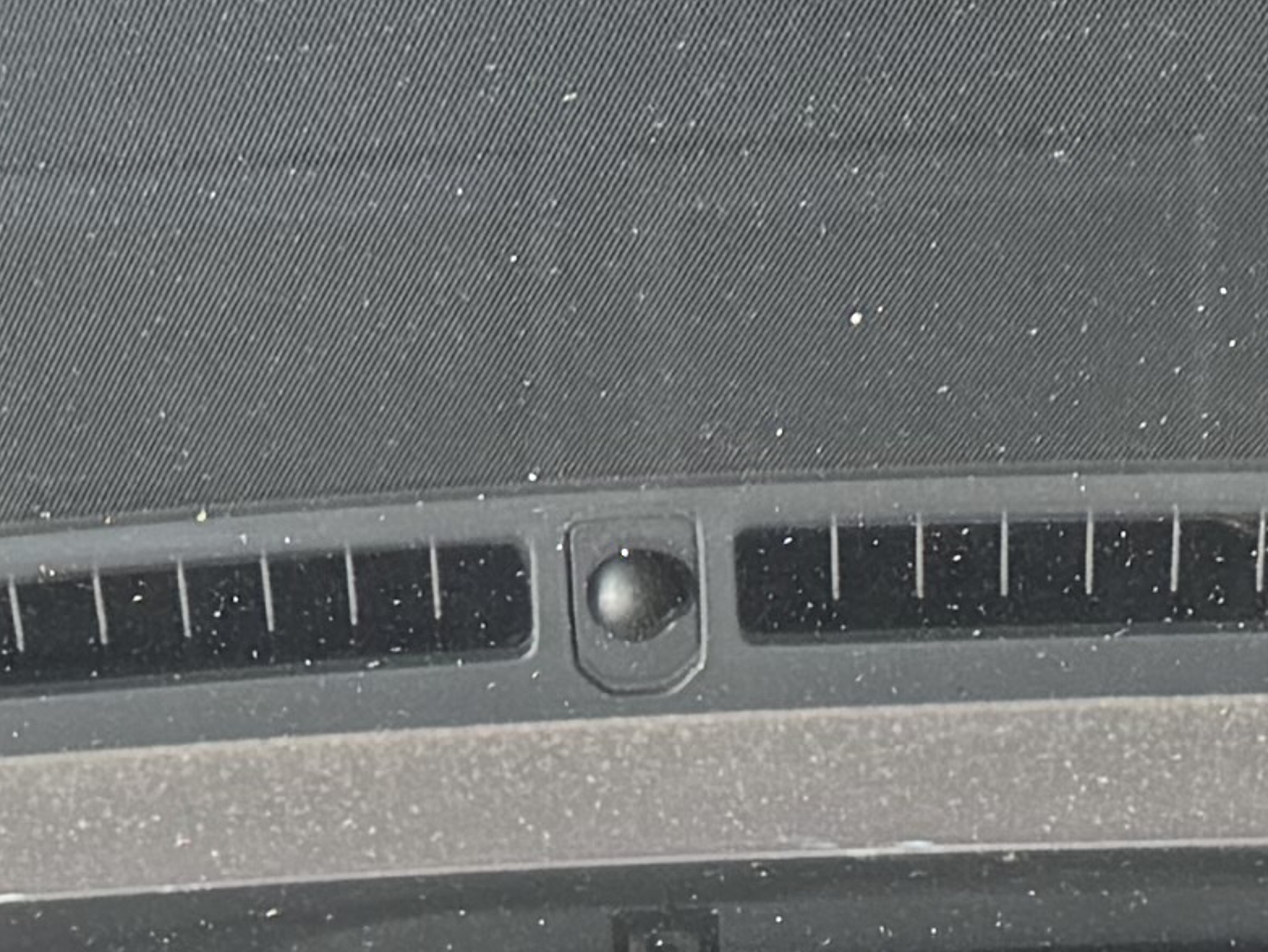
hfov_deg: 11.3
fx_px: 6413
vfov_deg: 8.2
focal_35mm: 175
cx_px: 439
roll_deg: +1.8
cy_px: 1622
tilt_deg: -18.7
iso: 80
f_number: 1.78
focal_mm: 6.76
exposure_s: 1/390
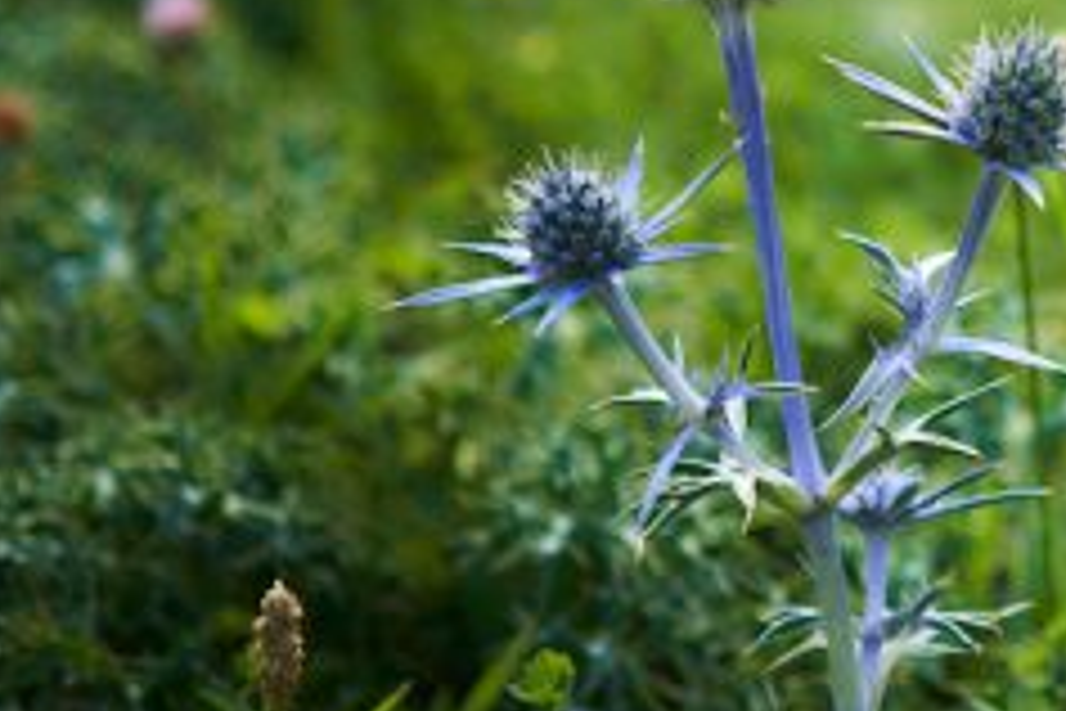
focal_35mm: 133
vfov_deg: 10.3
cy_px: 90
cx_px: 1556
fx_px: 3938
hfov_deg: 14.5
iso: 100
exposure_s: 1/250
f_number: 2.8
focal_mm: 35
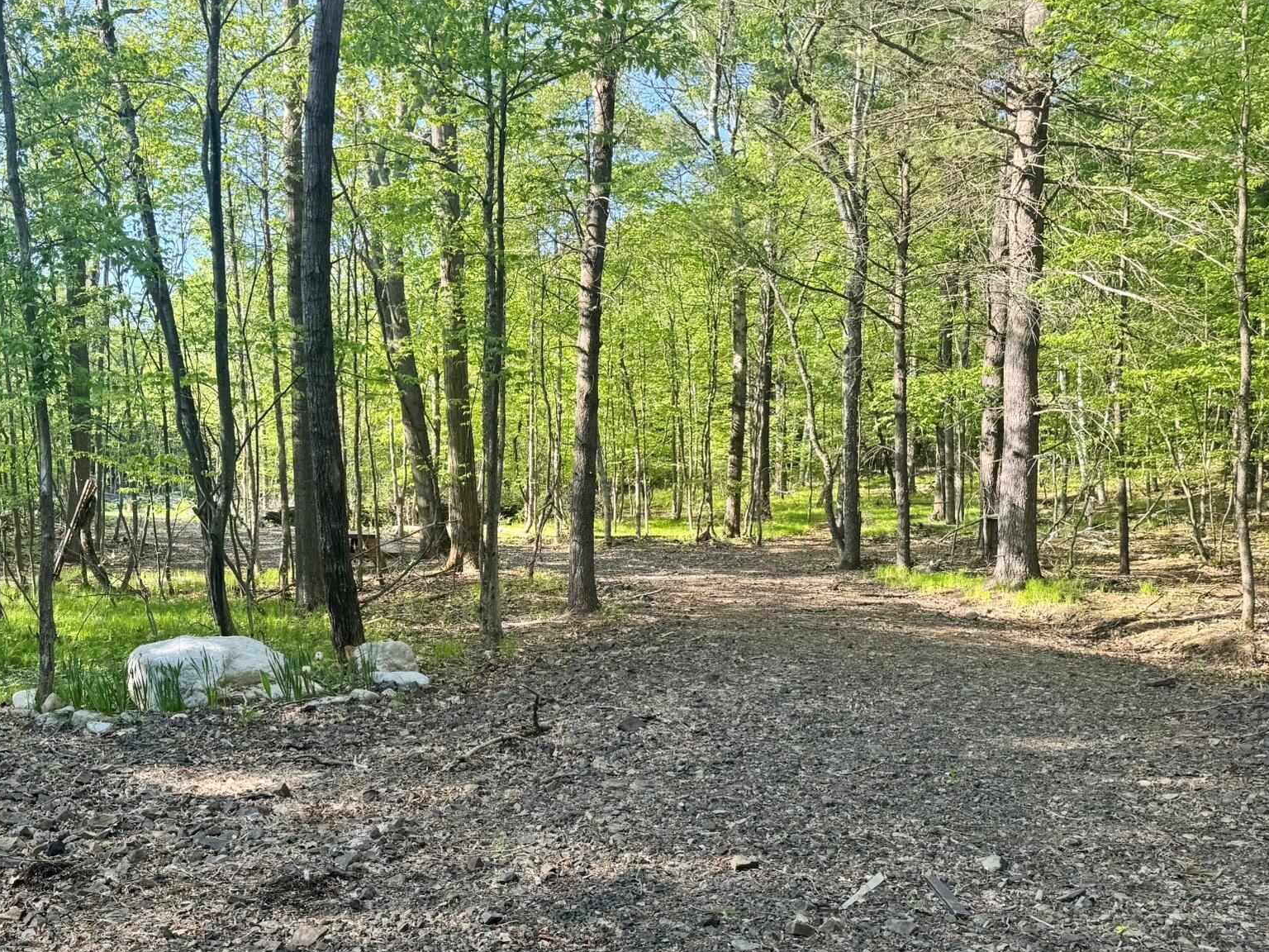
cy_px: 578
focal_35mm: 32
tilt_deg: -4.3
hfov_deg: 56.6
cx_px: 537
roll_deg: -1.7
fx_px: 1173
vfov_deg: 43.9
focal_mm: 6.76
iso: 80
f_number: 1.78
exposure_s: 1/409
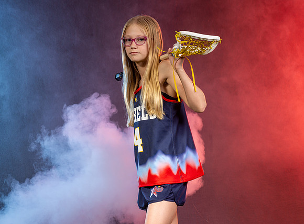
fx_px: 1294
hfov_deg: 13.4
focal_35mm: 148
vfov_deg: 9.9
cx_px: 155
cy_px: 111
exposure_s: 1/200
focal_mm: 135
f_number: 8
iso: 64
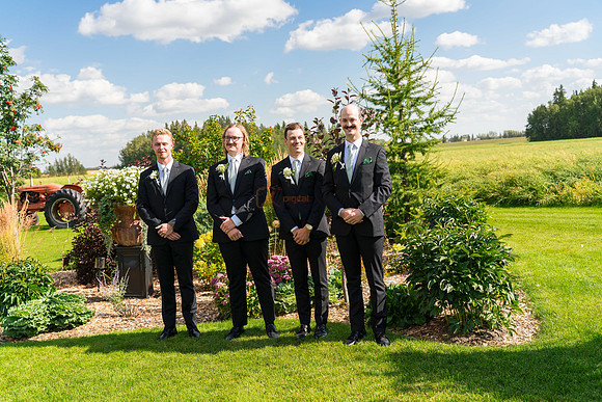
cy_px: 201
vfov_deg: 36.0
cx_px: 301
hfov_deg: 51.9
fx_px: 619
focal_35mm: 37
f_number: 4
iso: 400
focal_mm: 37
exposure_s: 1/2000
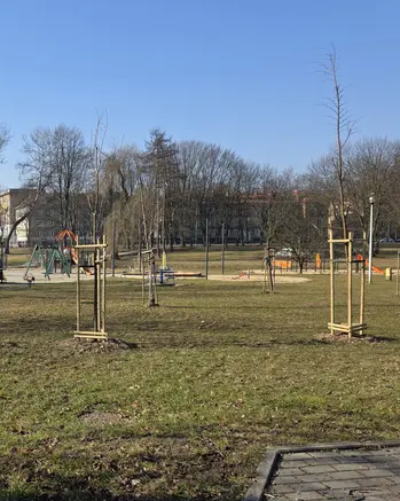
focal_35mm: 37
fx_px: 548
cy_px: 269
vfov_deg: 49.1
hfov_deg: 36.4
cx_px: 9
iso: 80
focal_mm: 6.3
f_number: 1.7
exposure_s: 1/3381
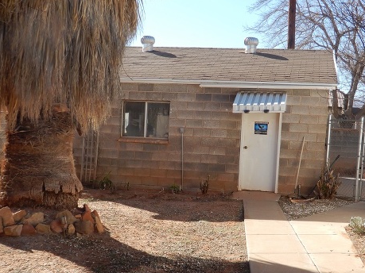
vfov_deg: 27.4
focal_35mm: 53
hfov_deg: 36.2
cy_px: 177
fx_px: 559
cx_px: 199
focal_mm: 6.8
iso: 80
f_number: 4
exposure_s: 1/400
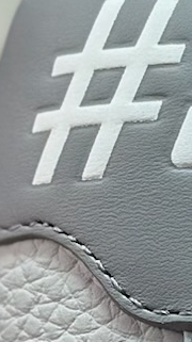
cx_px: 245
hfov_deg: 3.6
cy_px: 429
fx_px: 3030
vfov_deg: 6.4
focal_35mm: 334
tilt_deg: -57.4
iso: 80
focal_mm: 6.86
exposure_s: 1/903
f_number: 1.78
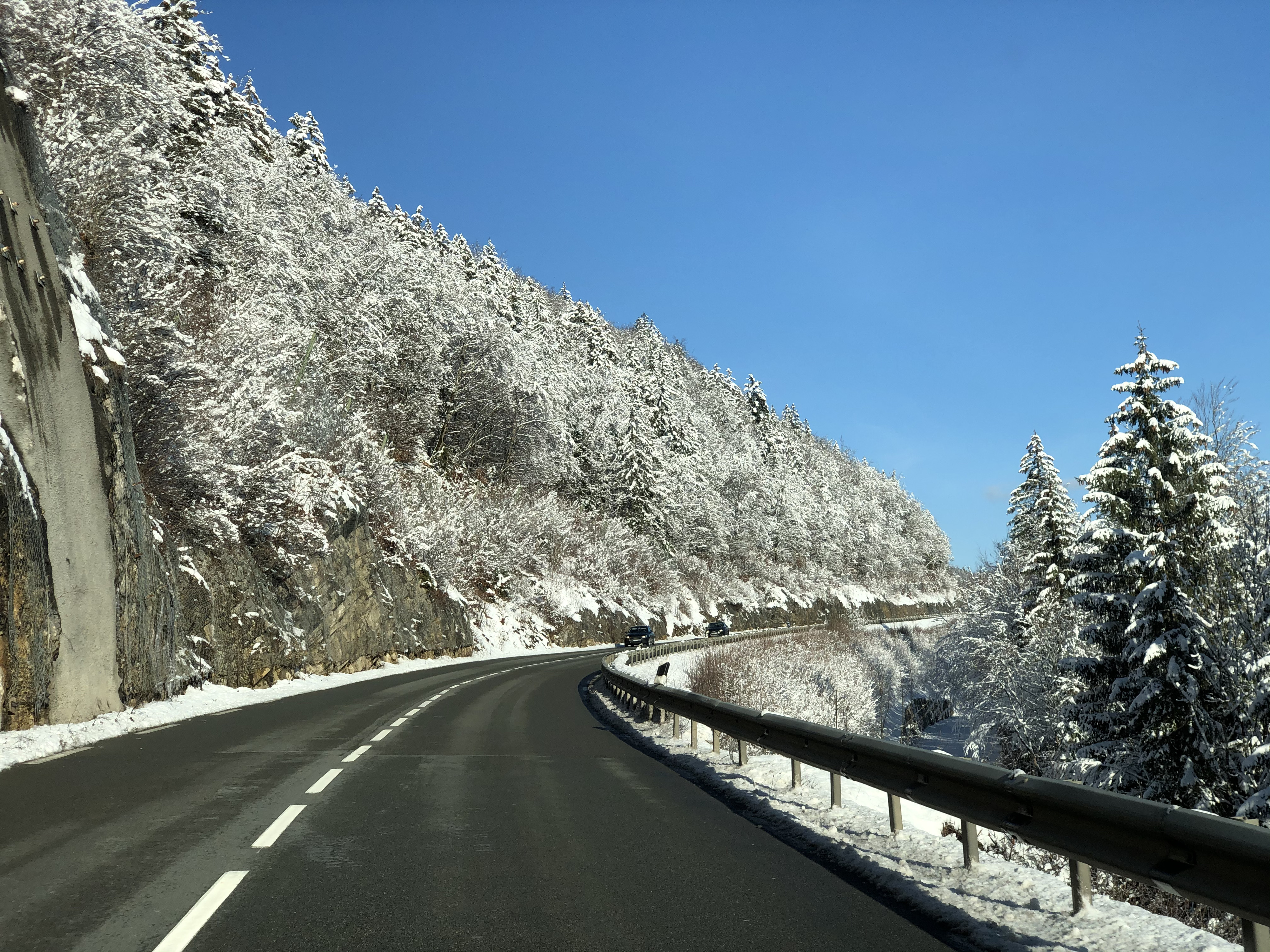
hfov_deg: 36.8
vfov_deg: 28.0
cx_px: 635
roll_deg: +2.9
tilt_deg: +10.5
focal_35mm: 52
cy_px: 476
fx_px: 1908
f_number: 2.4
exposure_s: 1/1116
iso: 16
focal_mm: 6
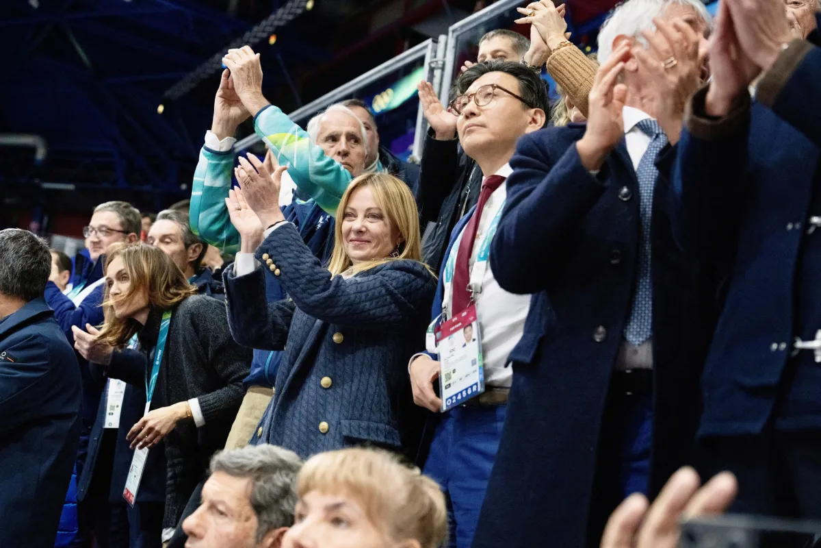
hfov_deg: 39.6
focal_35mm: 50
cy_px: 274
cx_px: 410
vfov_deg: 27.0
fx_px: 1140
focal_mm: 50
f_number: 3.5
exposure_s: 1/1600
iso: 12800
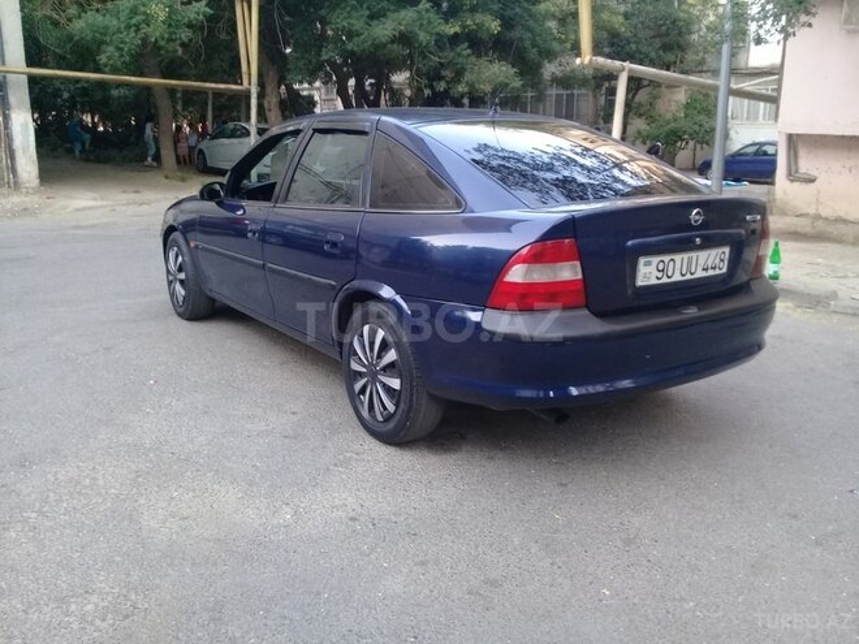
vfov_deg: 45.4
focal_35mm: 31
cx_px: 430
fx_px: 769
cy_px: 322
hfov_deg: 58.4
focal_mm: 3.3
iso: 64
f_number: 2.2
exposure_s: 1/33
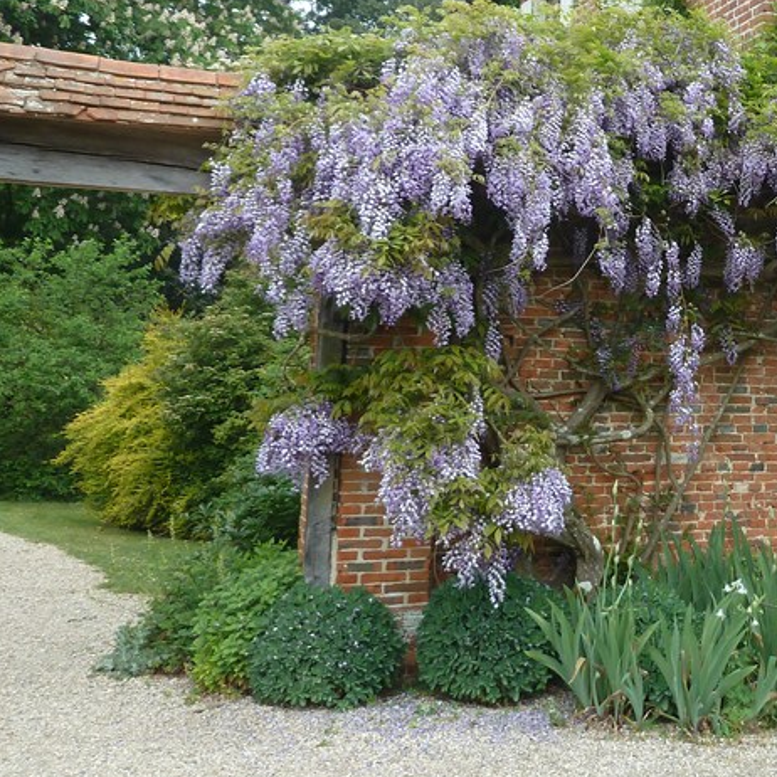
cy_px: 204
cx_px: 832
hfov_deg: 31.2
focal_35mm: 49
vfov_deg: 34.0
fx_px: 1244
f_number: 3.3
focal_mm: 4.1
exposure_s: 1/100
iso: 80
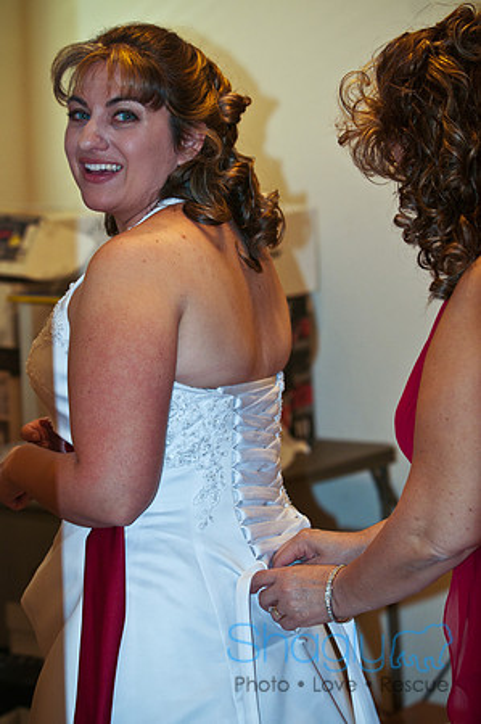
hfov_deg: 10.6
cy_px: 362
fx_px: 2591
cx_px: 240
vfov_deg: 15.9
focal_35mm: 129
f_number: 4
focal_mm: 86
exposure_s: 1/60
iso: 400
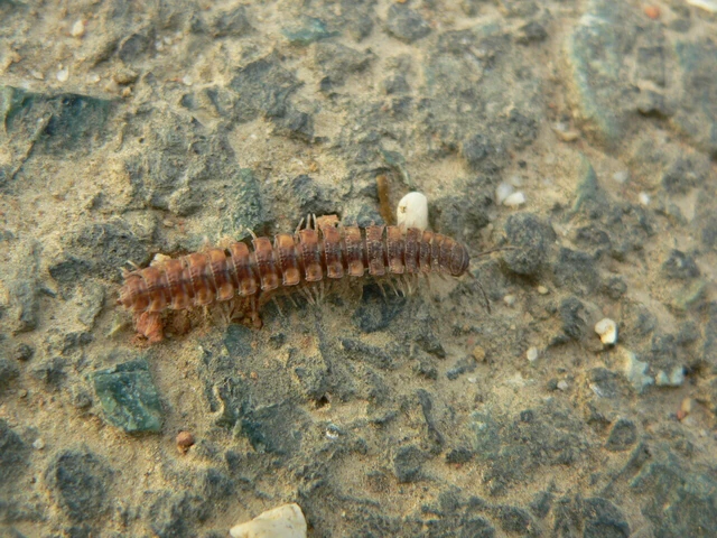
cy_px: 269
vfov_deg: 24.4
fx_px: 1243
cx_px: 358
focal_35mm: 60
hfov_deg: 32.2
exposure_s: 1/80
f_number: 2.8
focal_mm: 10
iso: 80
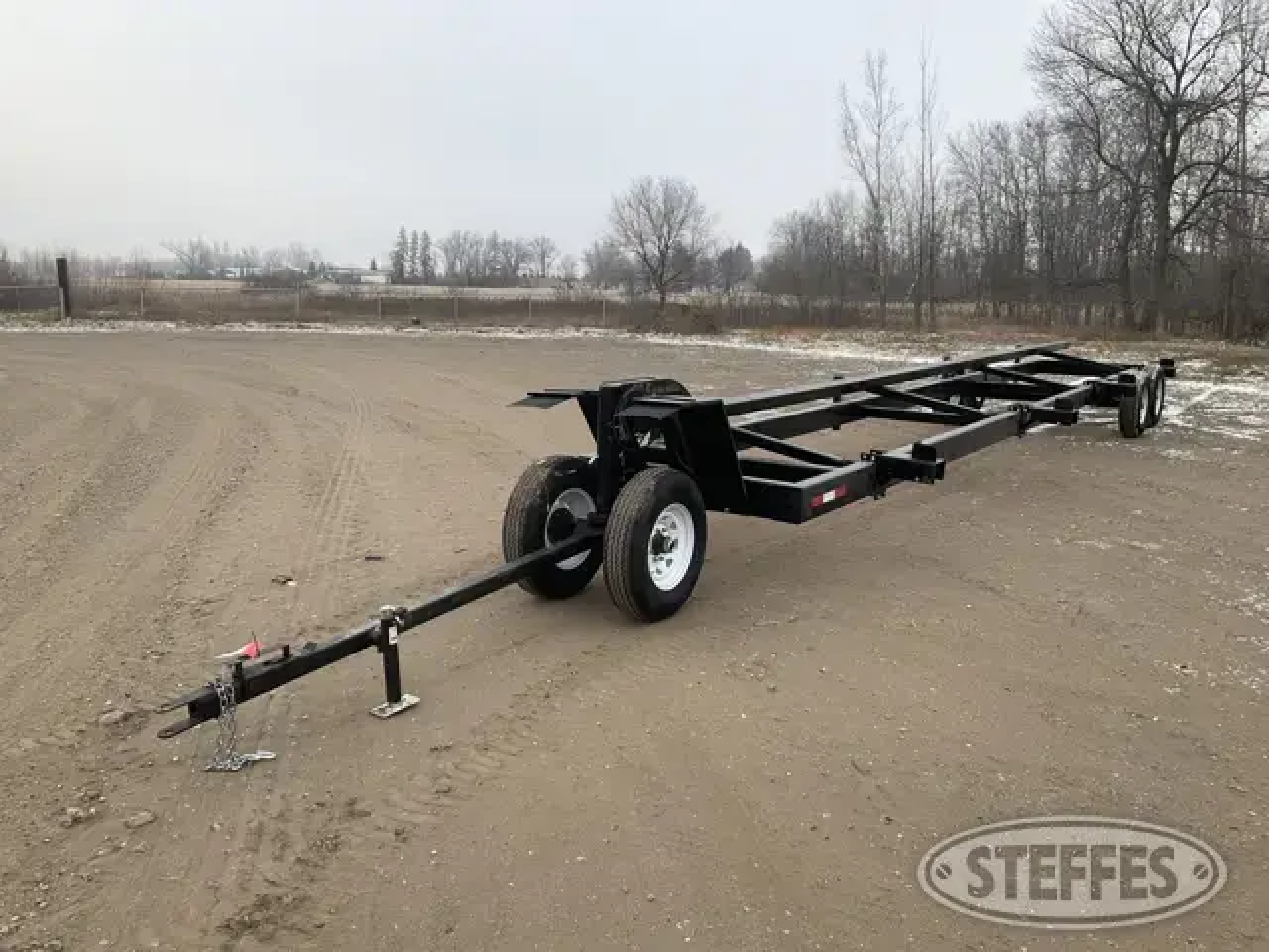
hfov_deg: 61.7
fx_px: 1063
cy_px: 476
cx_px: 634
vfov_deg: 48.2
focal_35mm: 29
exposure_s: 1/151
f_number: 1.8
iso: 20
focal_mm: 3
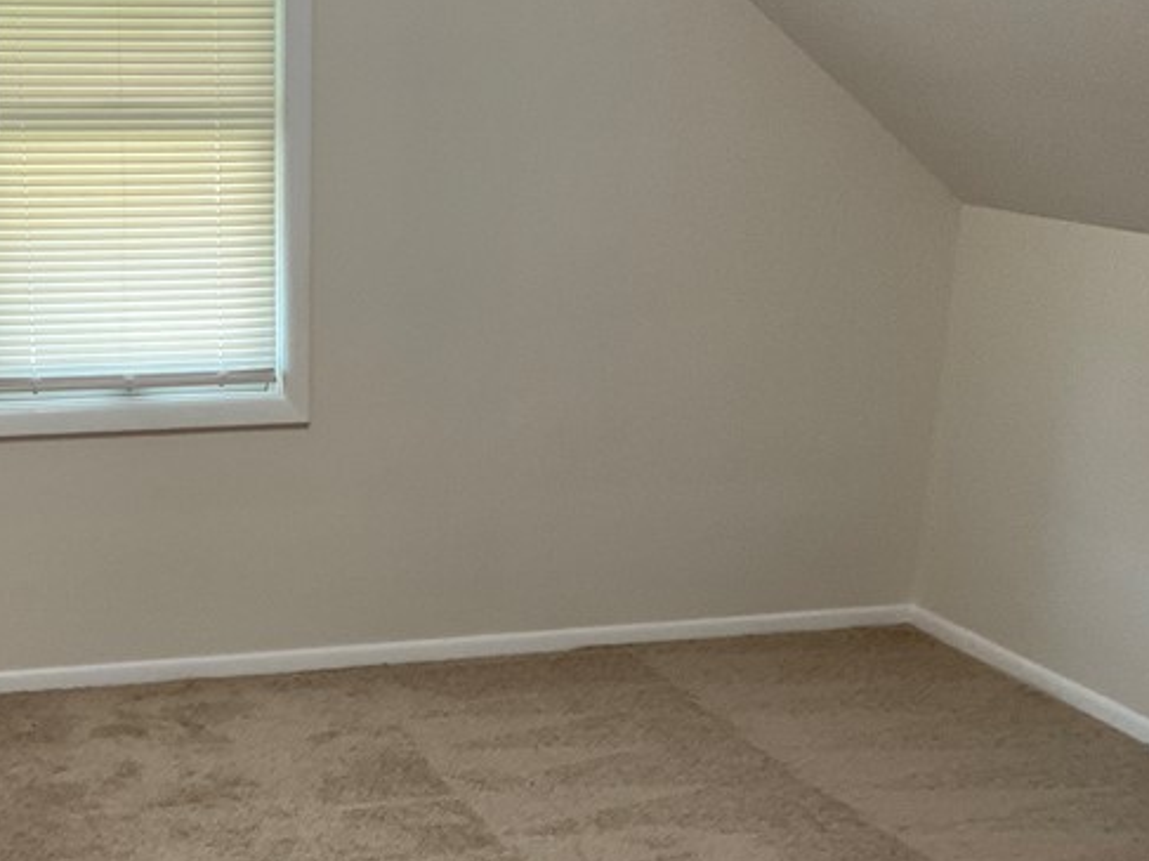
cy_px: 741
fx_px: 2024
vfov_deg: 23.5
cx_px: 293
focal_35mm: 61
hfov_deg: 31.2
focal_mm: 3
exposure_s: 1/60
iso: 100
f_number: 1.8
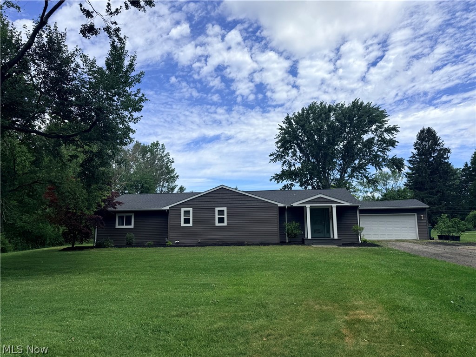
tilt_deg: +7.8
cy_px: 178
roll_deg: +0.8
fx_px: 330
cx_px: 238
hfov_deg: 71.6
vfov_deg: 56.8
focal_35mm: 24
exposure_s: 1/5319
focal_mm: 6.76
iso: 80
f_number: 1.78
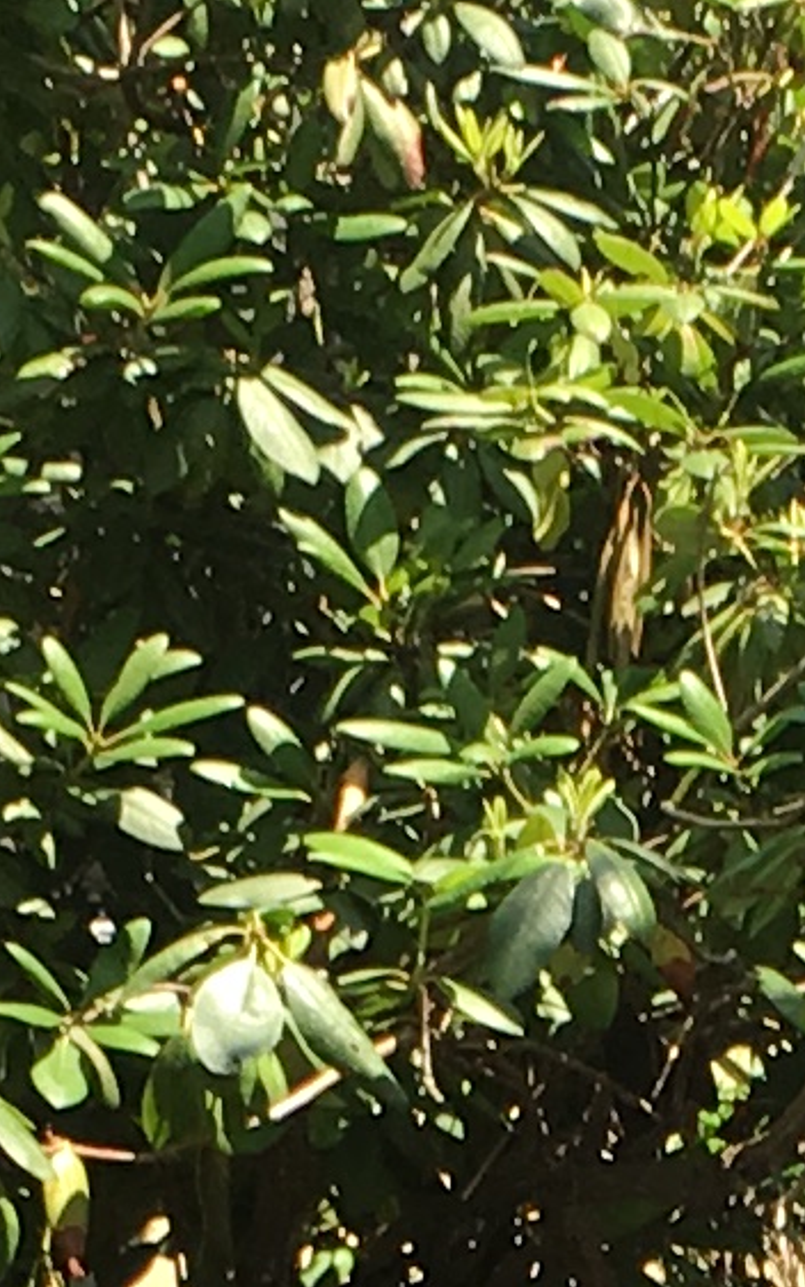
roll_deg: +0.9
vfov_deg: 9.2
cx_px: 1153
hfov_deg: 5.9
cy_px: 2174
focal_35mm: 220
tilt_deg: -7.4
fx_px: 7721
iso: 25
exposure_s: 1/430
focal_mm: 4.15
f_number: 2.2
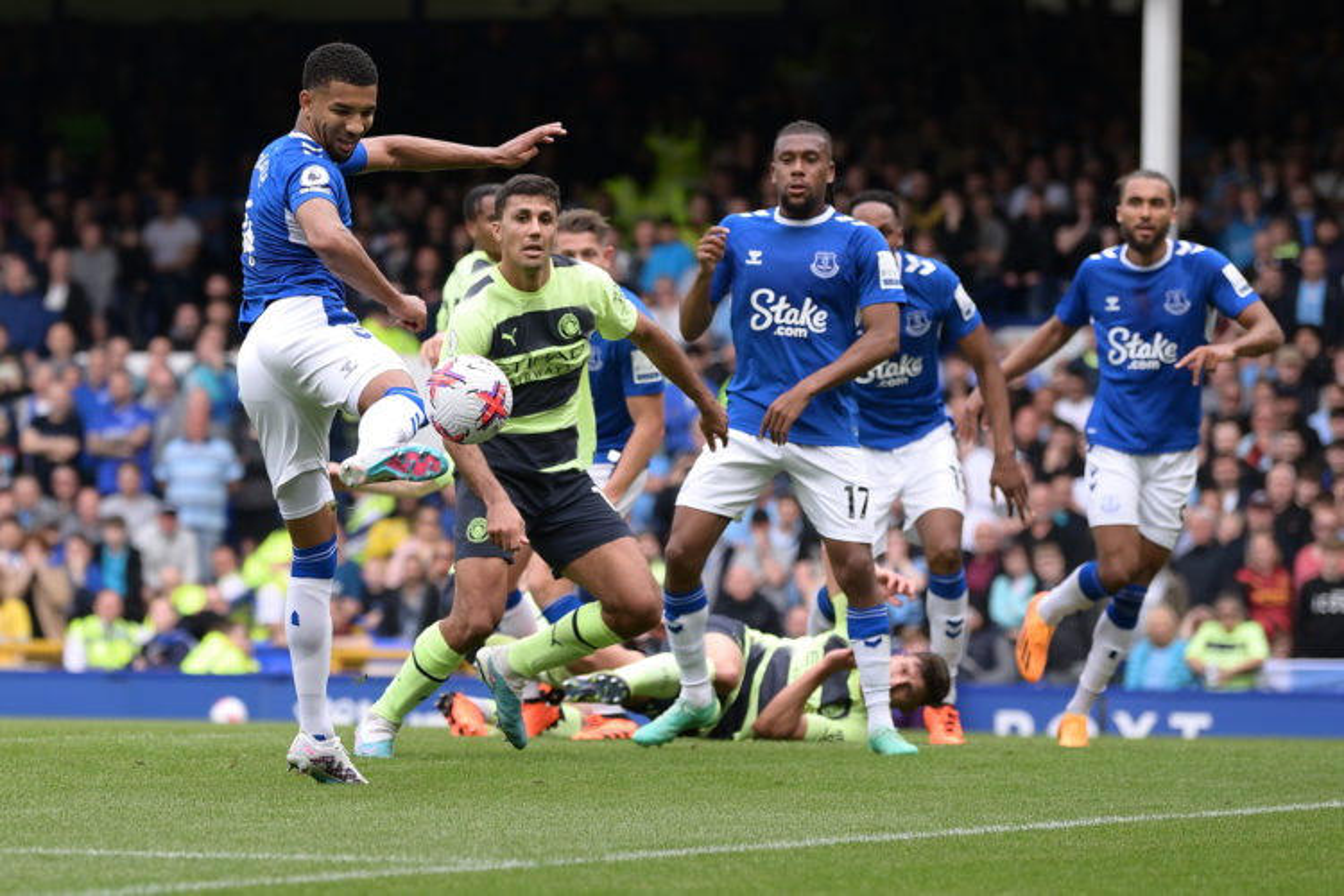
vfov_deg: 9.5
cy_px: 448
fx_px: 5413
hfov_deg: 14.2
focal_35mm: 145
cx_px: 672
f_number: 2.8
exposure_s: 1/1600
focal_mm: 145
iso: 320
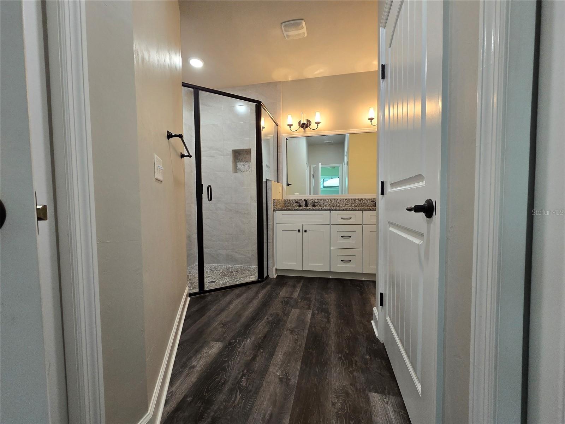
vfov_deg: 89.9
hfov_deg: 106.2
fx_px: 212
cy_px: 212
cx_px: 282
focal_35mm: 13
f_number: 2.2
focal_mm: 2.2
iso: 250
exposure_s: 1/60
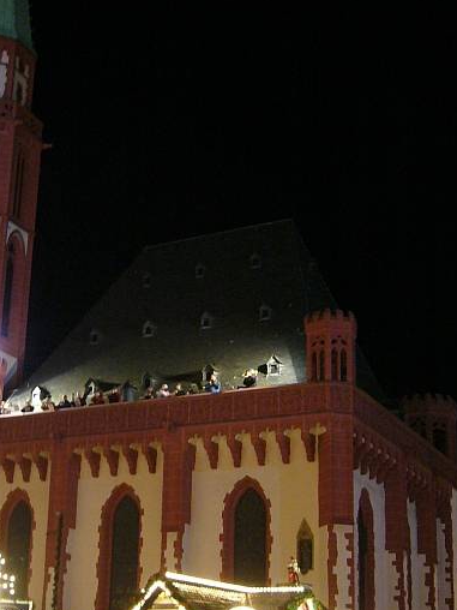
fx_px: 986
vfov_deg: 34.2
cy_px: 364
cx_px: 149
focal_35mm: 56
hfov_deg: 25.9
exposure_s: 1/8
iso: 200
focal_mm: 5.8
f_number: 2.8
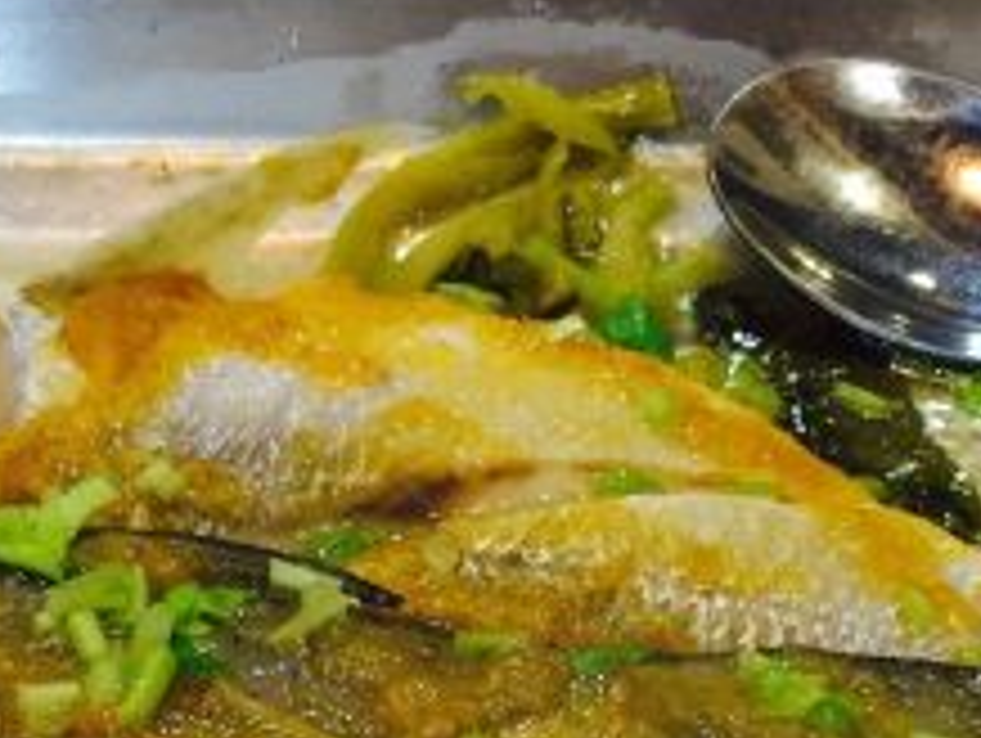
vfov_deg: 15.1
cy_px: 992
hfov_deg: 21.0
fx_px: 2638
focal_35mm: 93
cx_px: 616
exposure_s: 1/33
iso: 100
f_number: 2.2
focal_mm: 4.15
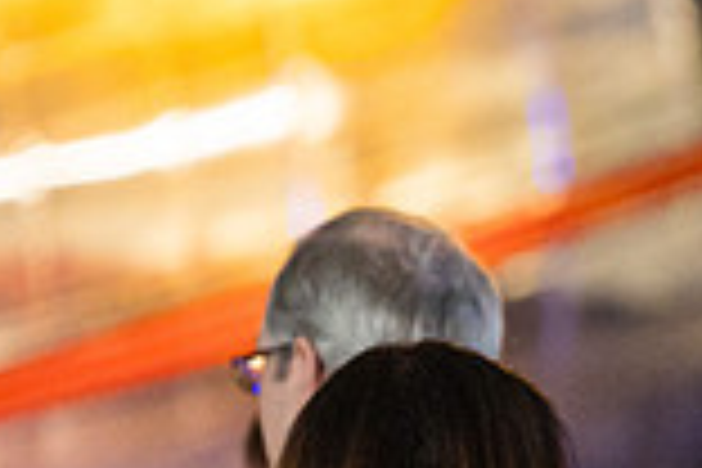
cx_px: 1026
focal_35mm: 895
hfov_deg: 2.3
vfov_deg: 1.5
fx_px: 17451
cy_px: 599
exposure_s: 1/250
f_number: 2.8
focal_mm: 200
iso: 3200
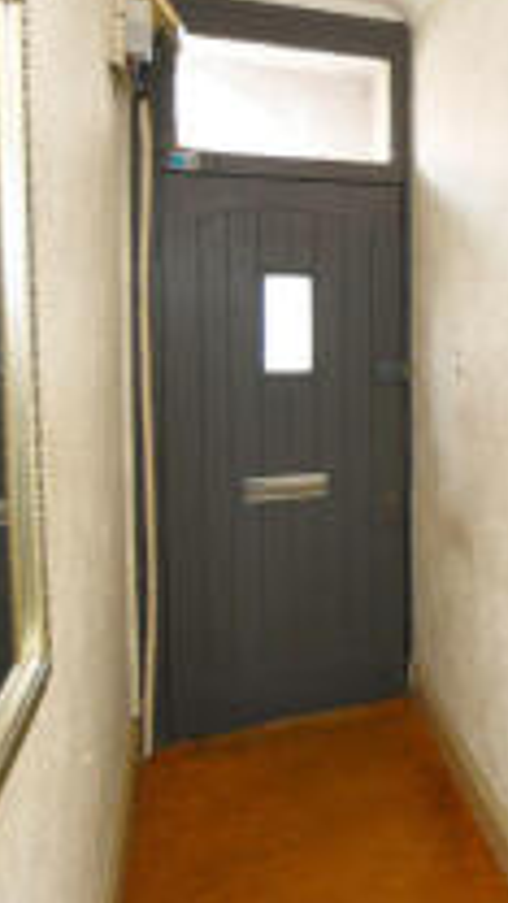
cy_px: 345
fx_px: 862
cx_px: 742
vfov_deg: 54.7
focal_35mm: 36
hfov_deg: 25.5
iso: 360
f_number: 4
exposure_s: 1/60
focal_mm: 10
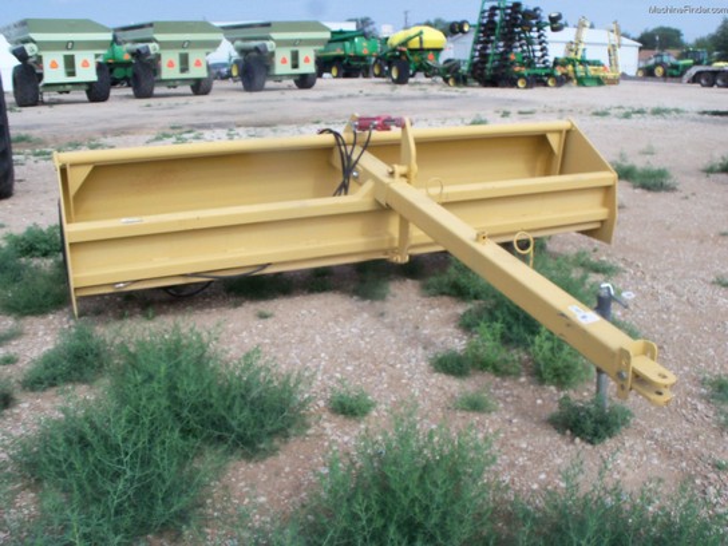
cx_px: 364
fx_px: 736
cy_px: 273
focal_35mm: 35
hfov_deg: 52.6
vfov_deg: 40.7
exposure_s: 1/320
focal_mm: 6.3
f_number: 5.5
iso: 80
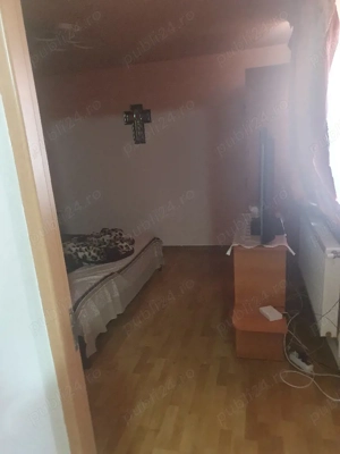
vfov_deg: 67.3
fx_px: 340
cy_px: 227
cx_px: 170
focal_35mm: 26
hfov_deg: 53.1
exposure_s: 1/50
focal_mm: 4.32
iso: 640
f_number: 1.5
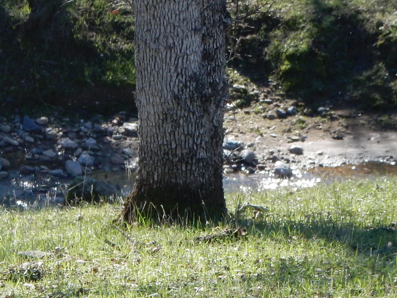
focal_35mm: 452
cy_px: 265
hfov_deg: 4.4
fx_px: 5184
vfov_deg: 3.3
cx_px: 330
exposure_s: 1/160
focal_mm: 34.5
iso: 125
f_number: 6.3
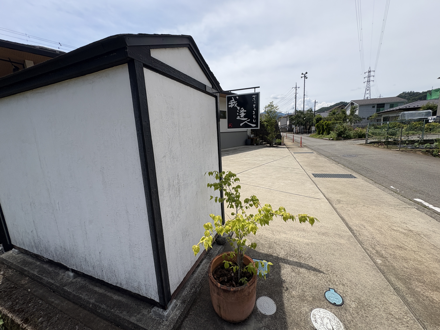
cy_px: 165
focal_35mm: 14
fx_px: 178
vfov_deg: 85.7
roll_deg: +3.8
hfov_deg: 102.1
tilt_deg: -9.6
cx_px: 220
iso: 50
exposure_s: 1/2273
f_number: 2.2
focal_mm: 2.22
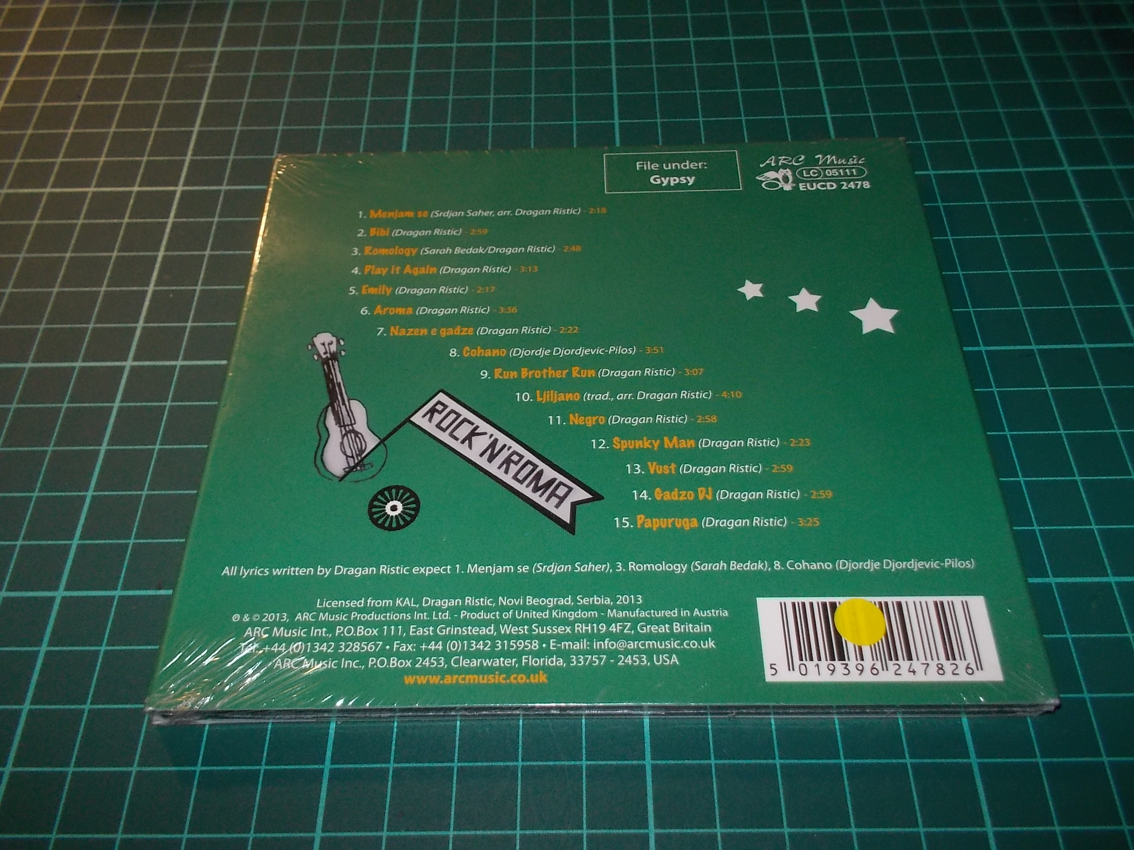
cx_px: 567
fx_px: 950
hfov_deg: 61.7
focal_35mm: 29
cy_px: 425
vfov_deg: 48.2
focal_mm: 4.1
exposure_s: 1/30
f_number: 3.3
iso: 200
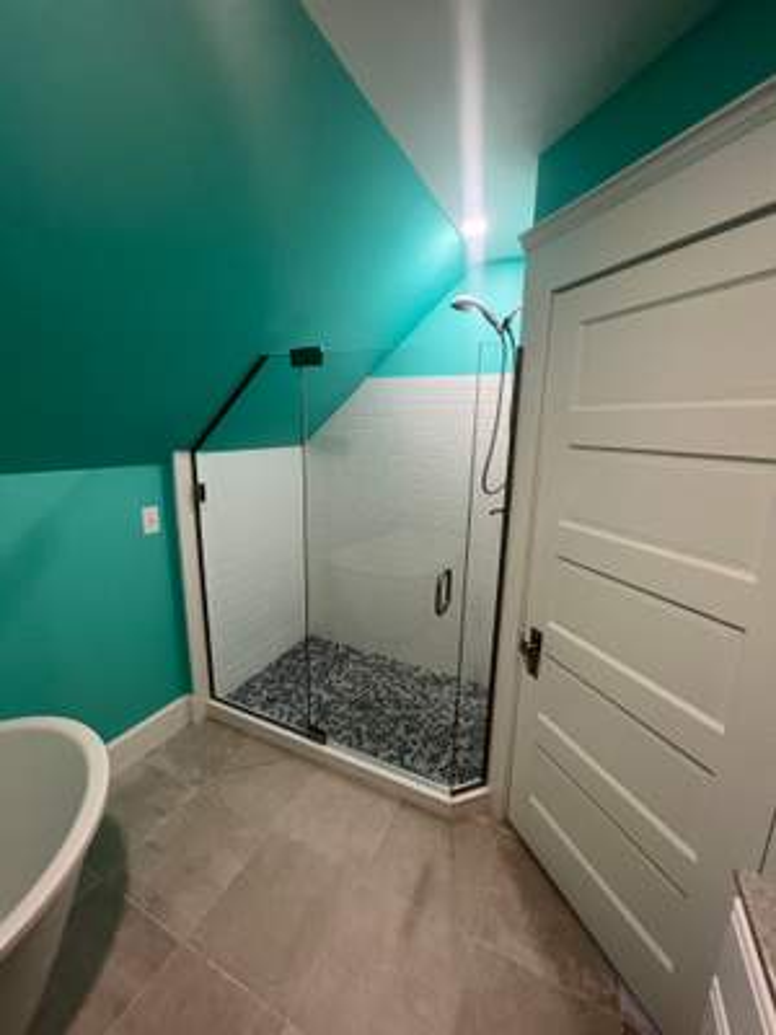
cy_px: 518
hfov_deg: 89.9
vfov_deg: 106.2
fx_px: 389
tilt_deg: -11.6
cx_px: 388
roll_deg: -1.3
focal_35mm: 13
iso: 160
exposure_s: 1/60
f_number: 1.8
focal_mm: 1.57
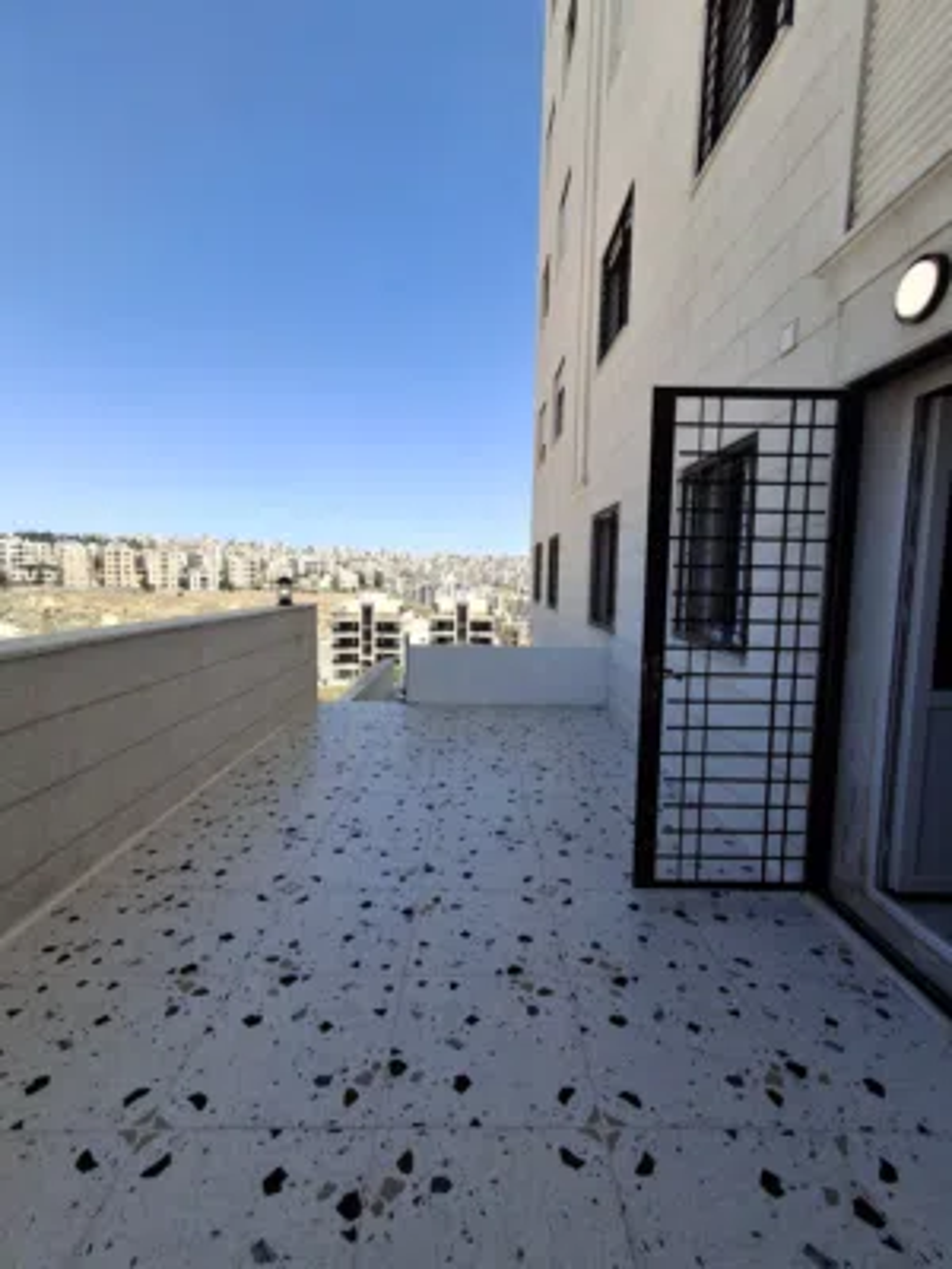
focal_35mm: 16
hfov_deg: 78.1
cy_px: 634
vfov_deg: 94.5
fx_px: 587
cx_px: 476
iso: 40
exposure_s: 1/1109
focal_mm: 1.64
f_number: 2.2
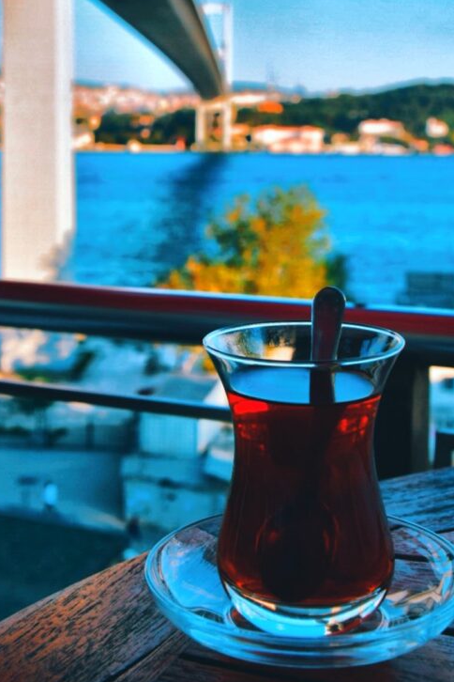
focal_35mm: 55
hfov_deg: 24.6
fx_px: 1040
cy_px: 209
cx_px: 190
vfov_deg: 35.8
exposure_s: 1/250
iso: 250
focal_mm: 26
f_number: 8
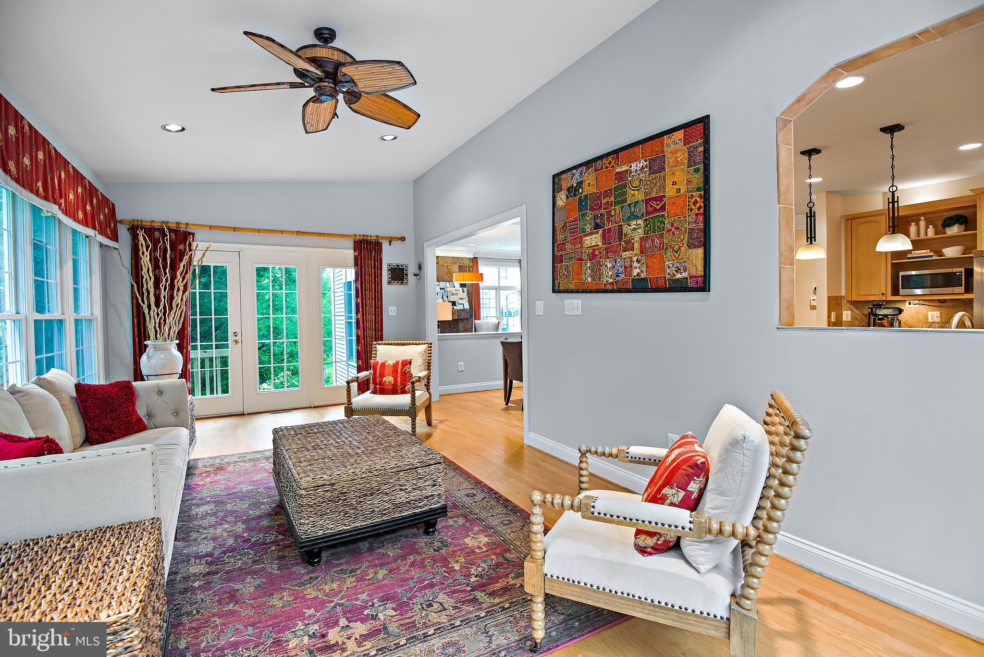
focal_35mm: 17
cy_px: 328
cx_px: 492
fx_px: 465
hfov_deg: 93.3
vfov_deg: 70.5
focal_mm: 17
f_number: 9
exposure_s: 1/6
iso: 250
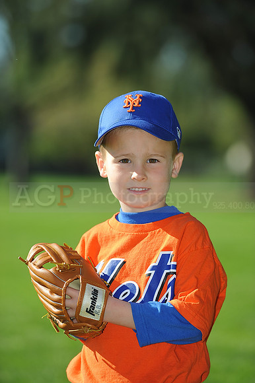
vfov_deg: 10.3
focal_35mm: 200
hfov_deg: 6.9
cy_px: 192
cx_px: 128
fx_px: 2127
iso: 200
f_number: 4.5
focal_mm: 200
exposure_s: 1/1000
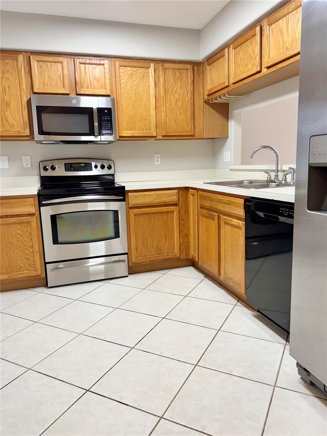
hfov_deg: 56.8
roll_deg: -0.6
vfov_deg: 71.6
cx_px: 164
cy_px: 218
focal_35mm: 24
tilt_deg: -9.6
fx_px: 302
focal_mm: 6.76
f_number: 1.78
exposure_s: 1/120
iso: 200
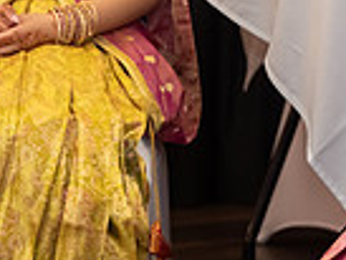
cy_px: -61
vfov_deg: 3.4
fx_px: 4412
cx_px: 595
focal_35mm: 441
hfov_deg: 4.5
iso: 1000
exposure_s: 1/160
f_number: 3.2
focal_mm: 103
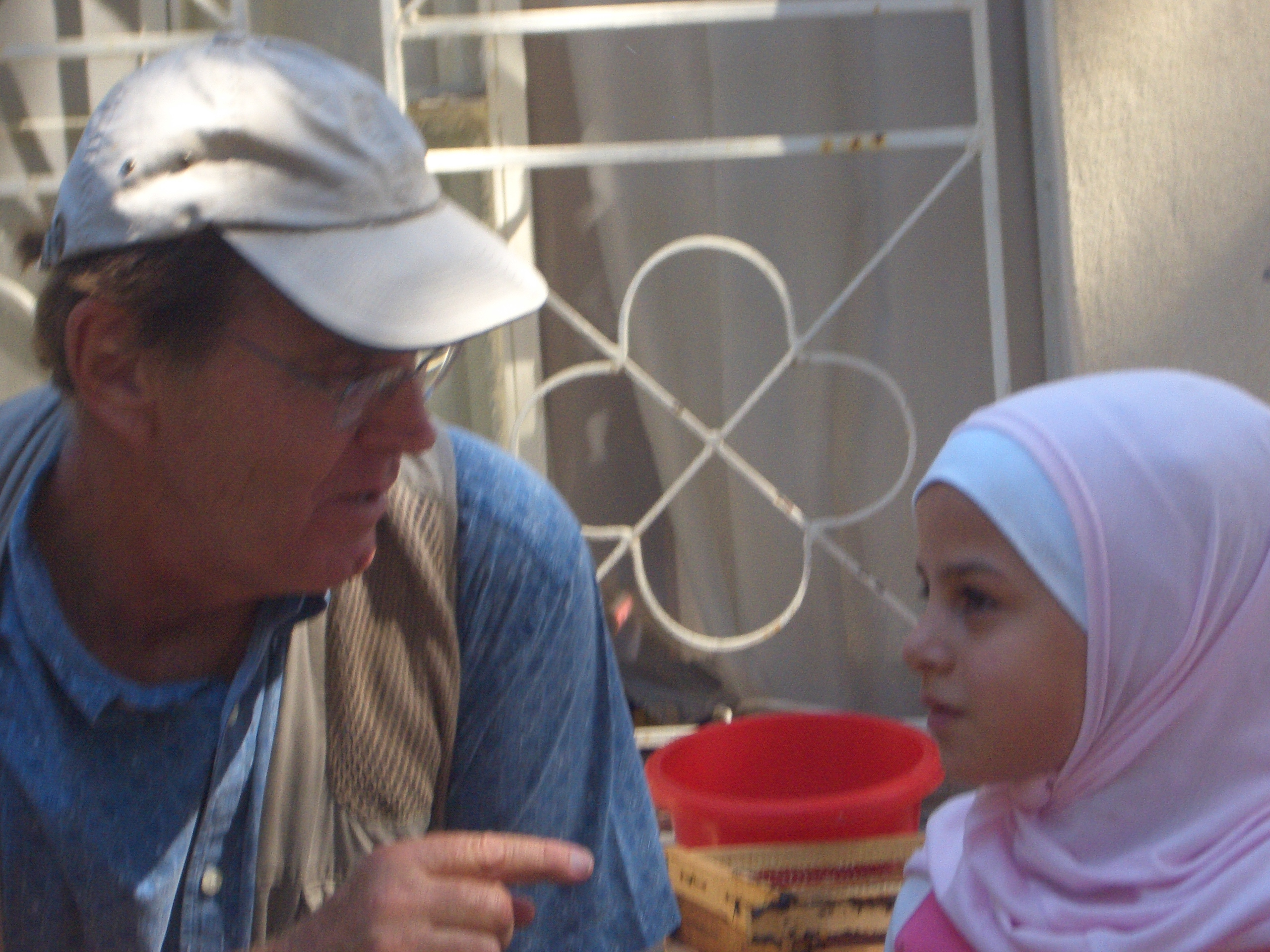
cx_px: 635
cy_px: 476
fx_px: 3852
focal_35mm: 105
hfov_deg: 18.7
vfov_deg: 14.1
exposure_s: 1/160
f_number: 4.8
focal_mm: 17.4
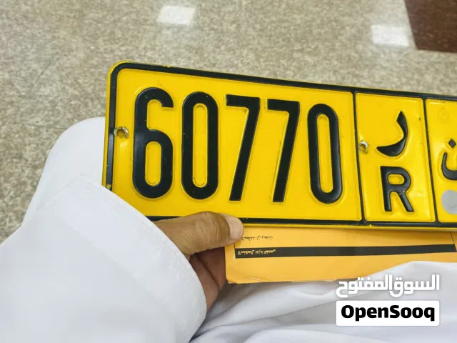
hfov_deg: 67.3
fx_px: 343
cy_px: 172
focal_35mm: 26
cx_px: 228
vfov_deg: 53.1
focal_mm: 4.25
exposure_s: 1/100
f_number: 1.8
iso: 64
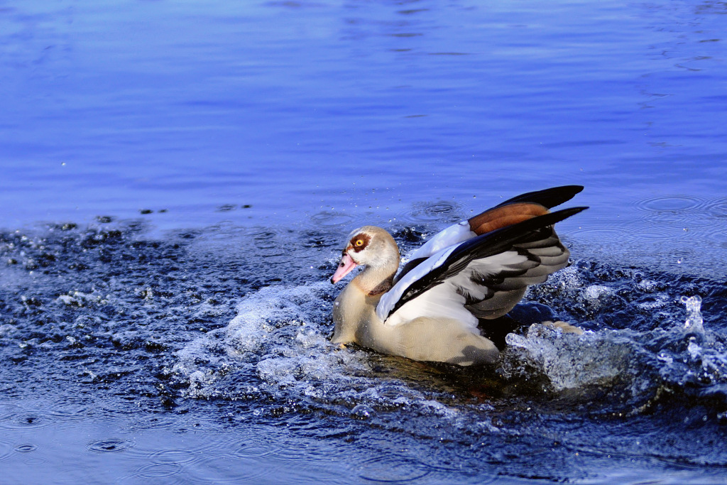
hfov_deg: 19.5
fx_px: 2121
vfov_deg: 13.0
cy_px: 242
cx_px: 364
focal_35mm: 105
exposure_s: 1/2000
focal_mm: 70
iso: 500
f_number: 3.2
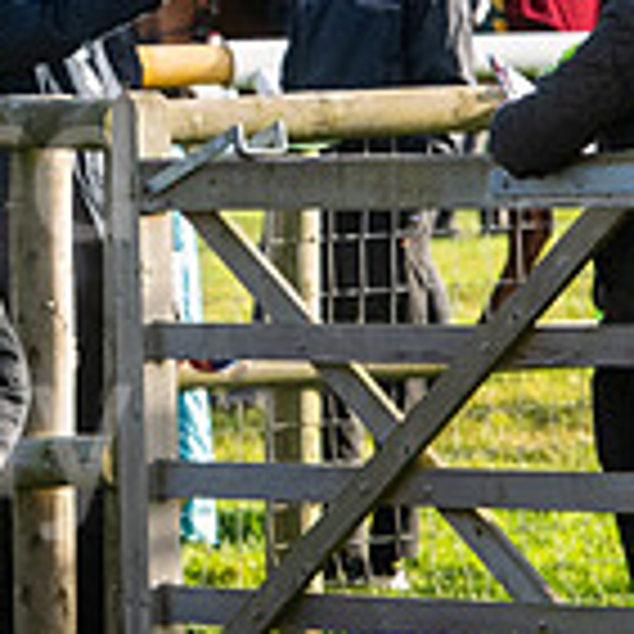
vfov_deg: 3.0
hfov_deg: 3.0
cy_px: 317
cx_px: -259
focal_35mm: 584
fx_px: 12101
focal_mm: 145
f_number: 8
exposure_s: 1/640
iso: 640
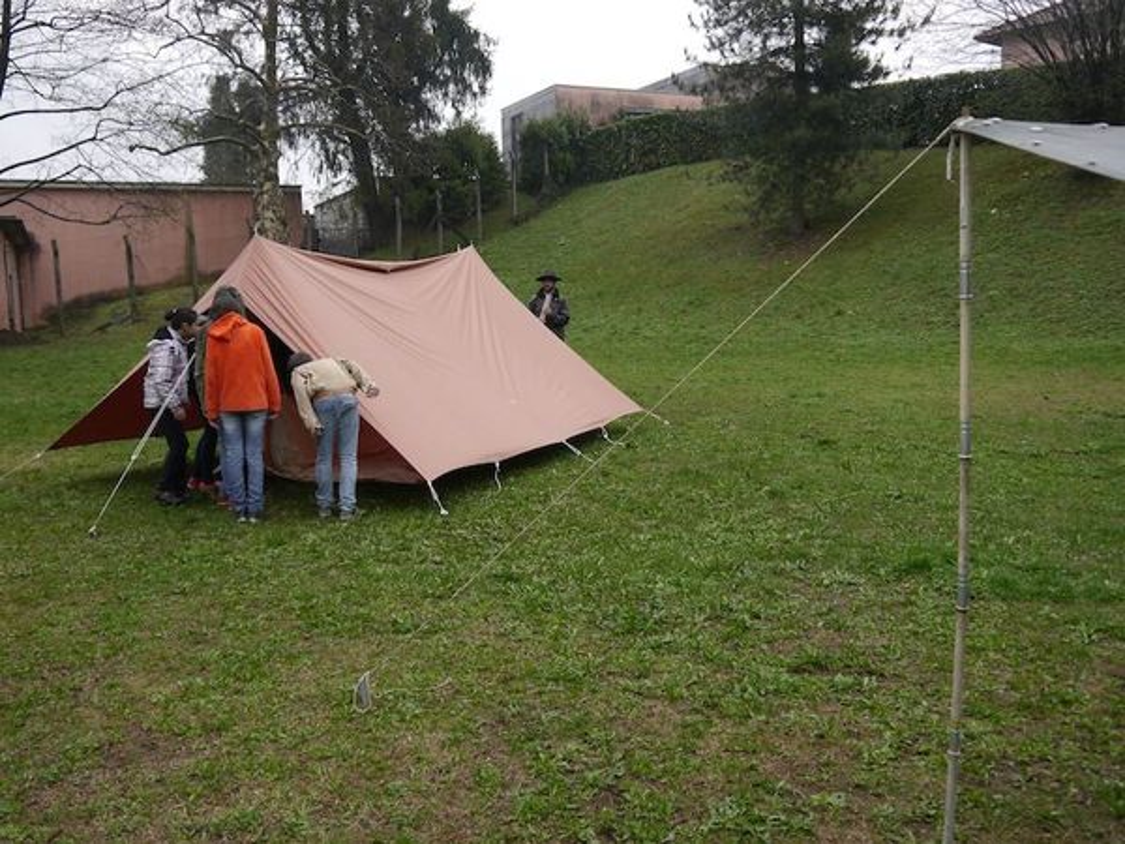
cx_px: 562
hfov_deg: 56.8
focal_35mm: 32
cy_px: 422
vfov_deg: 44.2
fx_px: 1040
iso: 160
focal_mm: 16
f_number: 3.9
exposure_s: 1/80
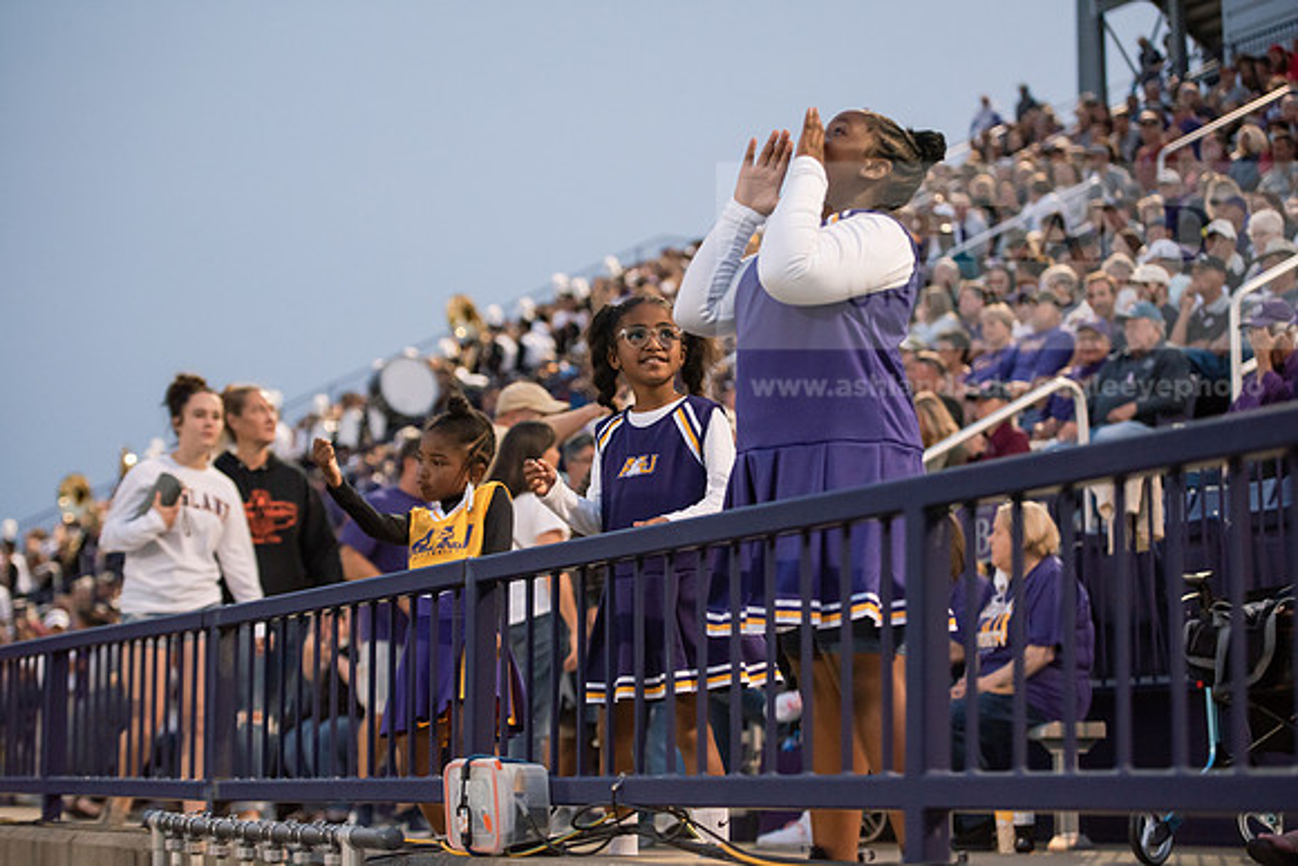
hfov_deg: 28.8
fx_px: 2524
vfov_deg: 19.5
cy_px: 433
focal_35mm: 70
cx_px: 649
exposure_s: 1/800
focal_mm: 70
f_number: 2.8
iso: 2500
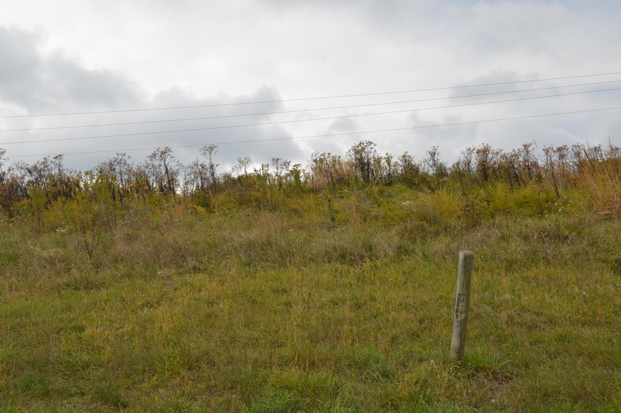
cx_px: 310
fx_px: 724
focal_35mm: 42
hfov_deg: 46.4
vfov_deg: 31.8
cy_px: 206
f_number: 8
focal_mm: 28
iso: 100
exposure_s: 1/200
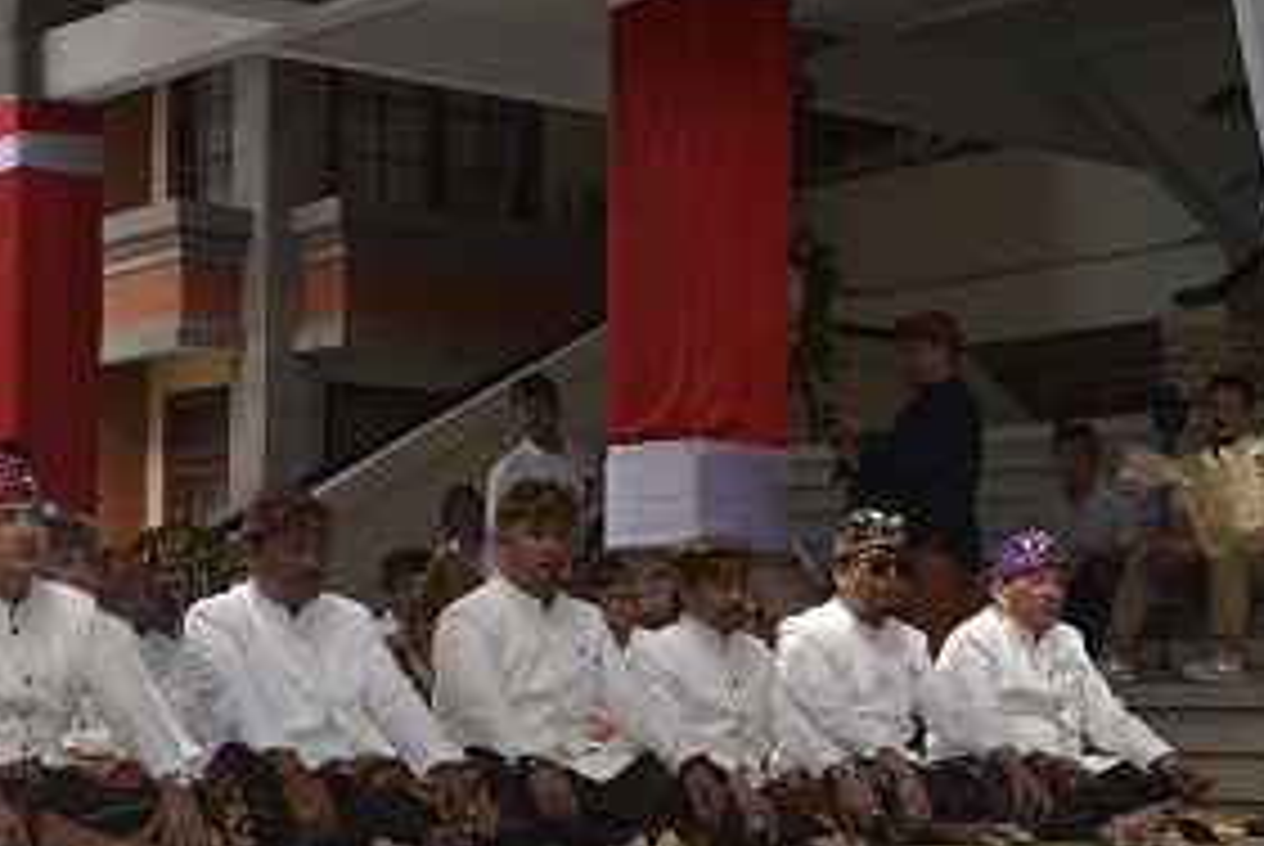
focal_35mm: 82
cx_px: 382
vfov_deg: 16.6
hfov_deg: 24.6
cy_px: 666
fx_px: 2882
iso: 100
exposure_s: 1/200
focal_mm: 44
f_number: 5
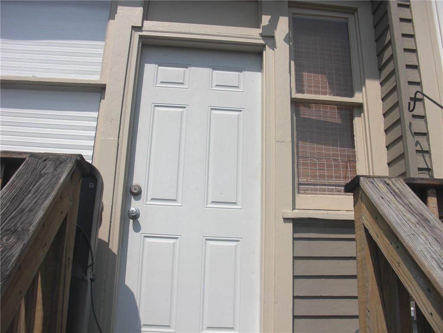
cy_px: 166
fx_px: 461
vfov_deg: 39.7
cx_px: 222
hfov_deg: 51.4
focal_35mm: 36
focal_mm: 6.3
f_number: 7.9
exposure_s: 1/320
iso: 50
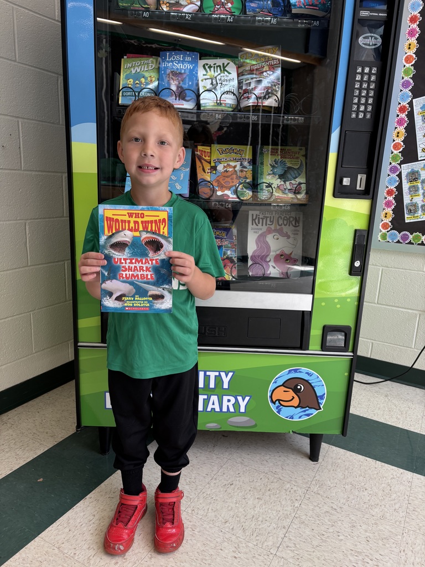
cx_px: 212
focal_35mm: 26
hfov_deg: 53.1
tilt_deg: -12.3
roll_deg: -3.1
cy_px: 284
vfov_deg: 67.3
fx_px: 426
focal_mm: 5.96
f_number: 1.6
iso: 50
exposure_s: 1/120
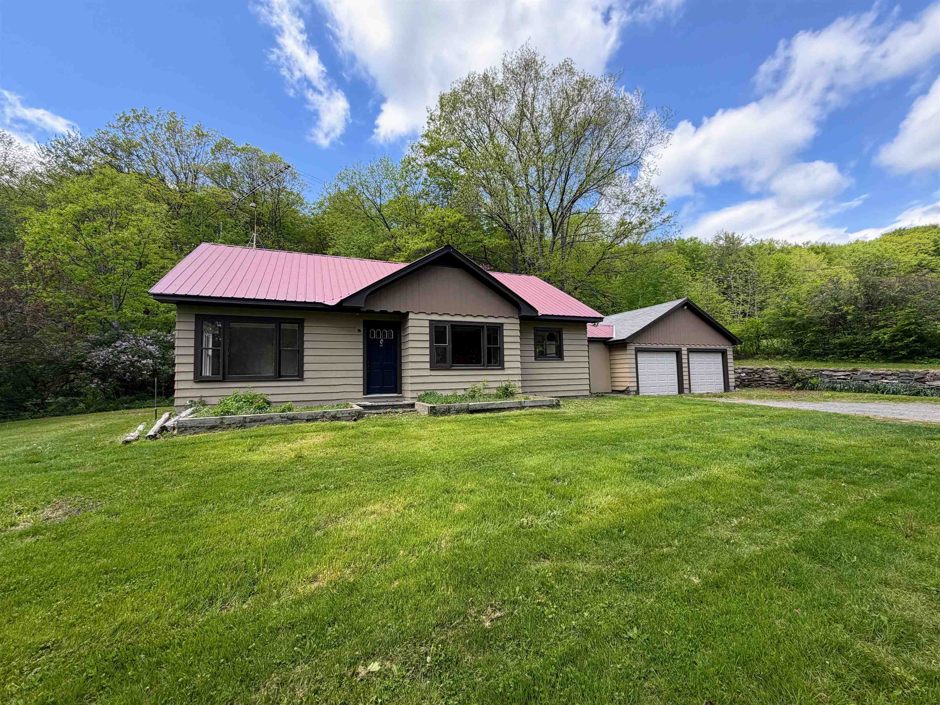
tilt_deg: +3.1
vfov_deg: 85.7
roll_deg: +1.5
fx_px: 380
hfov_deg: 102.1
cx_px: 470
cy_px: 352
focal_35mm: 14
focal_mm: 2.22
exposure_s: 1/651
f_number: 2.2
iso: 40
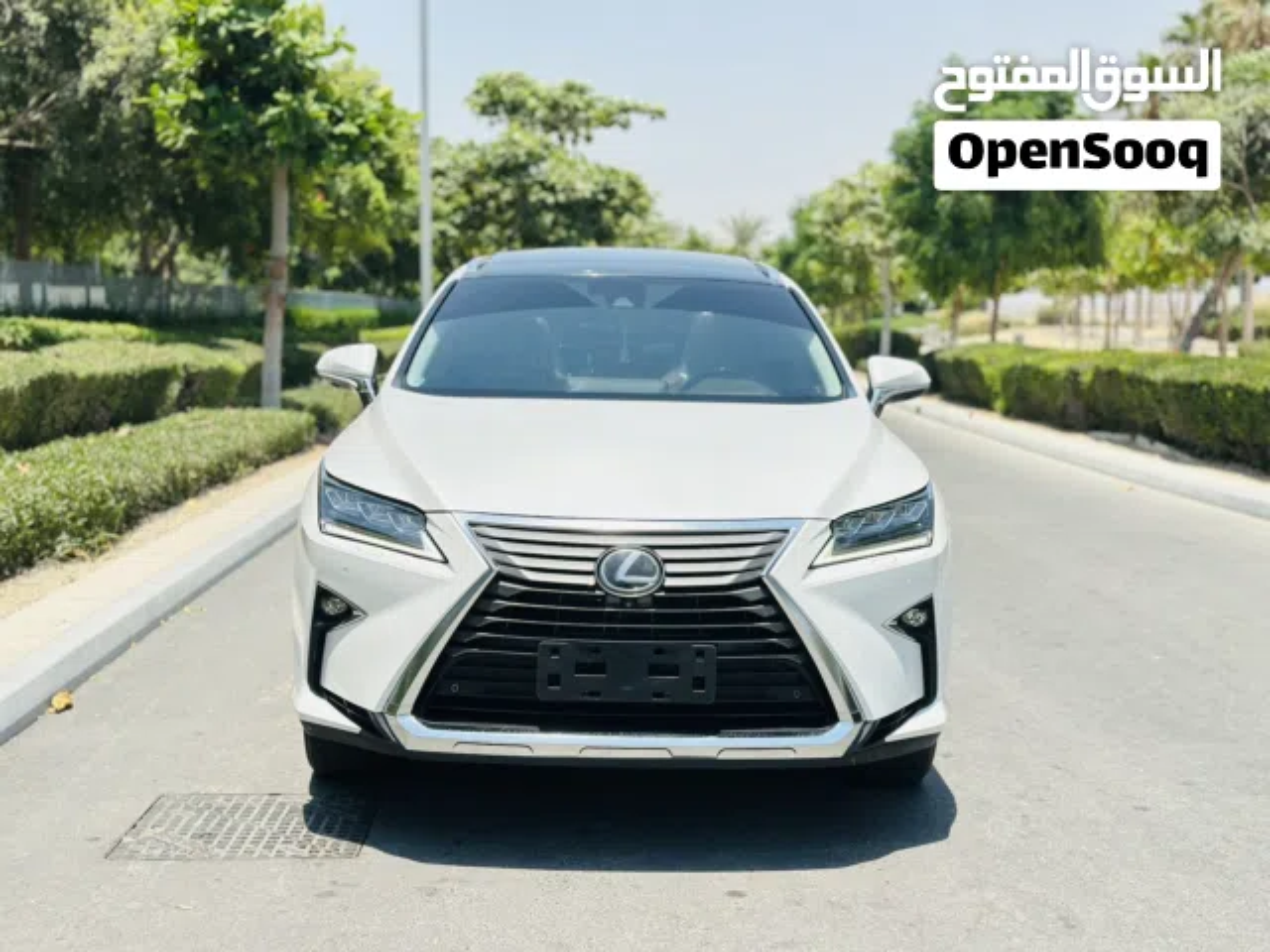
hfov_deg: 39.7
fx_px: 1761
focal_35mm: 48
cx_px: 635
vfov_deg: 30.3
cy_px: 476
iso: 80
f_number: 1.78
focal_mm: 6.86
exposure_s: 1/4566
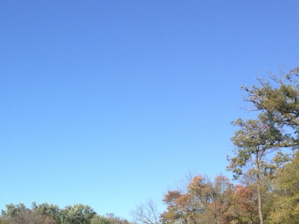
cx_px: 39
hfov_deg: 25.6
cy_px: 233
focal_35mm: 74
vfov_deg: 19.2
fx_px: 639
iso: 50
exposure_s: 1/986
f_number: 2.4
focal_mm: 4.28
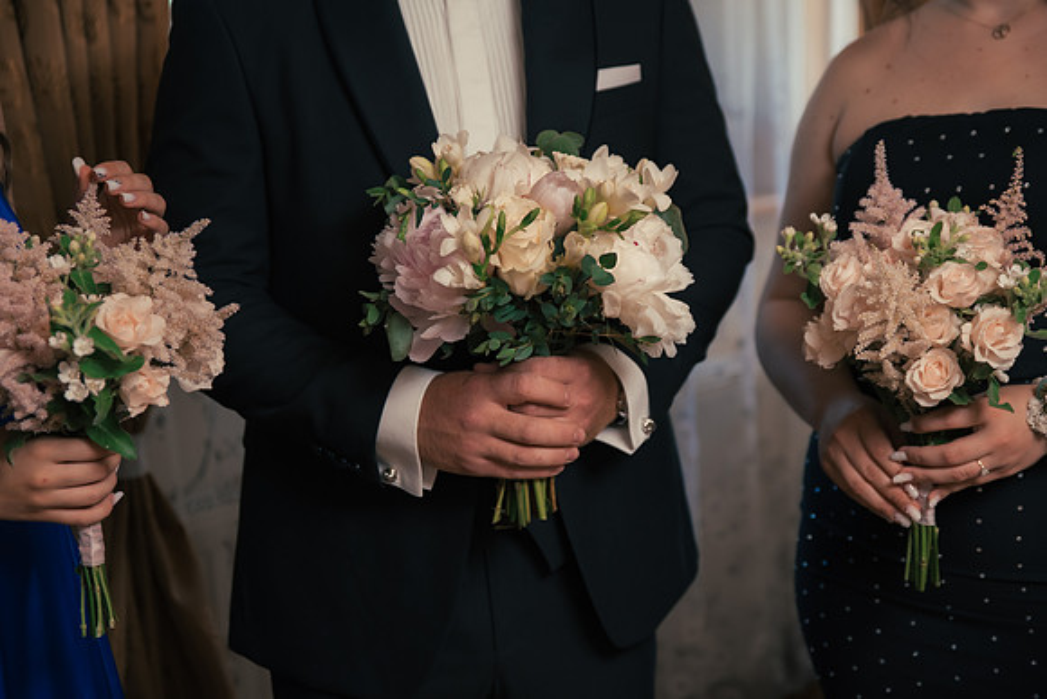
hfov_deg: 31.3
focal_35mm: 64
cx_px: 524
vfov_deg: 21.2
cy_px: 350
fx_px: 1870
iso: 640
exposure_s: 1/160
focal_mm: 60
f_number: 2.8
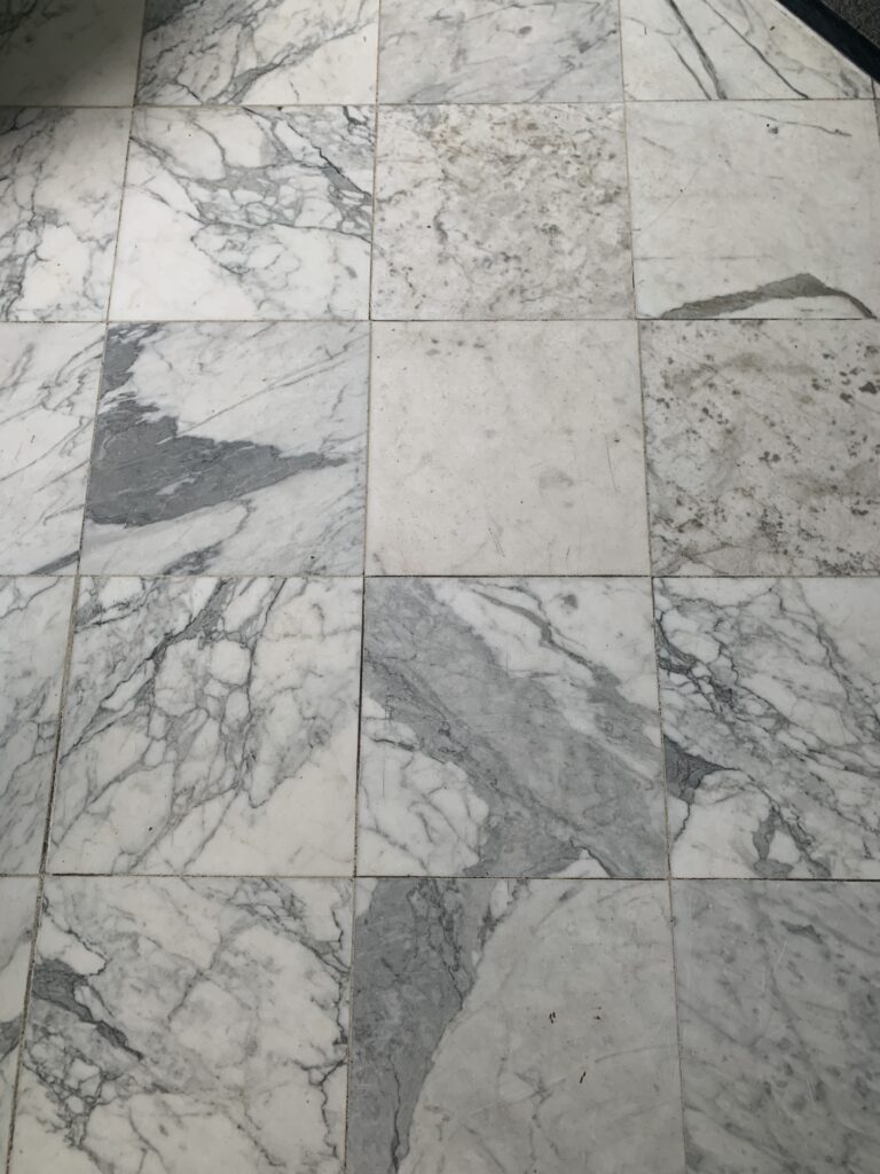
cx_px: 440
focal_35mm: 26
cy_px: 587
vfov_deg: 67.3
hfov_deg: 53.1
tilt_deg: -73.1
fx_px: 881
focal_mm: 4.25
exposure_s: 1/122
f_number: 1.8
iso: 40
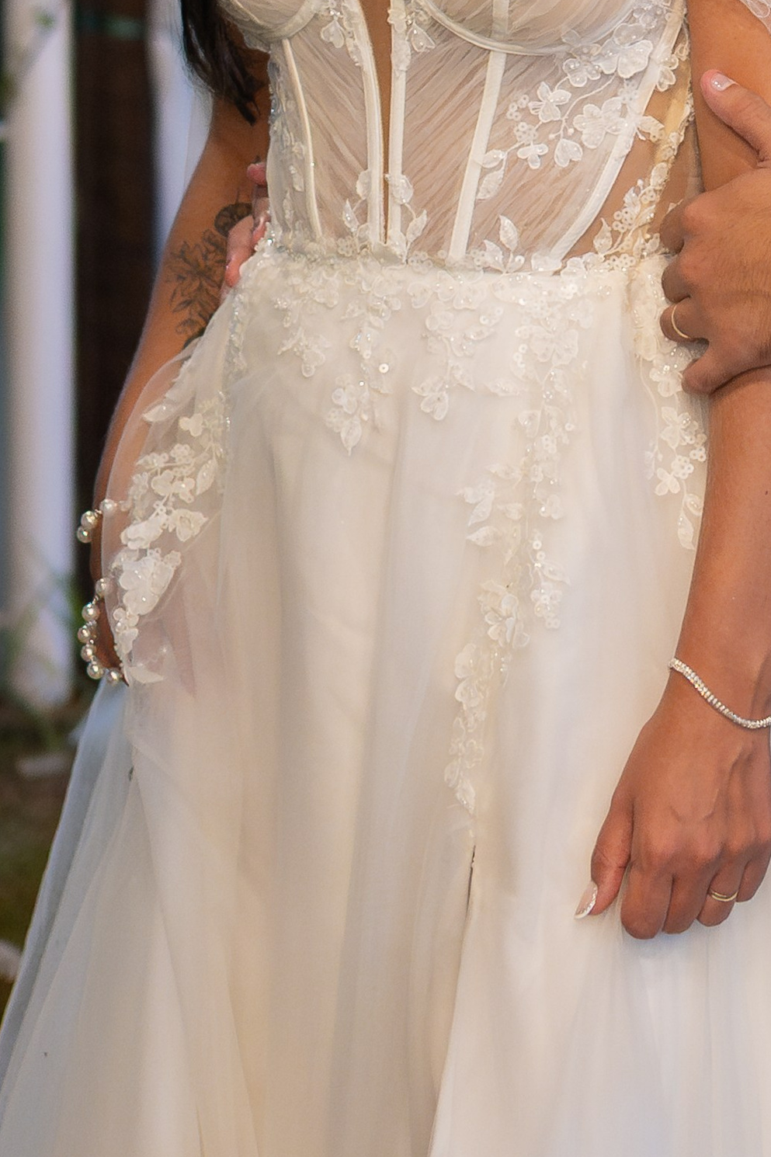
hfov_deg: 10.1
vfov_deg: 14.8
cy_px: -266
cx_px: 813
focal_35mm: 134
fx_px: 4305
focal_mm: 35
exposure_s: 1/640
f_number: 2
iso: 4000
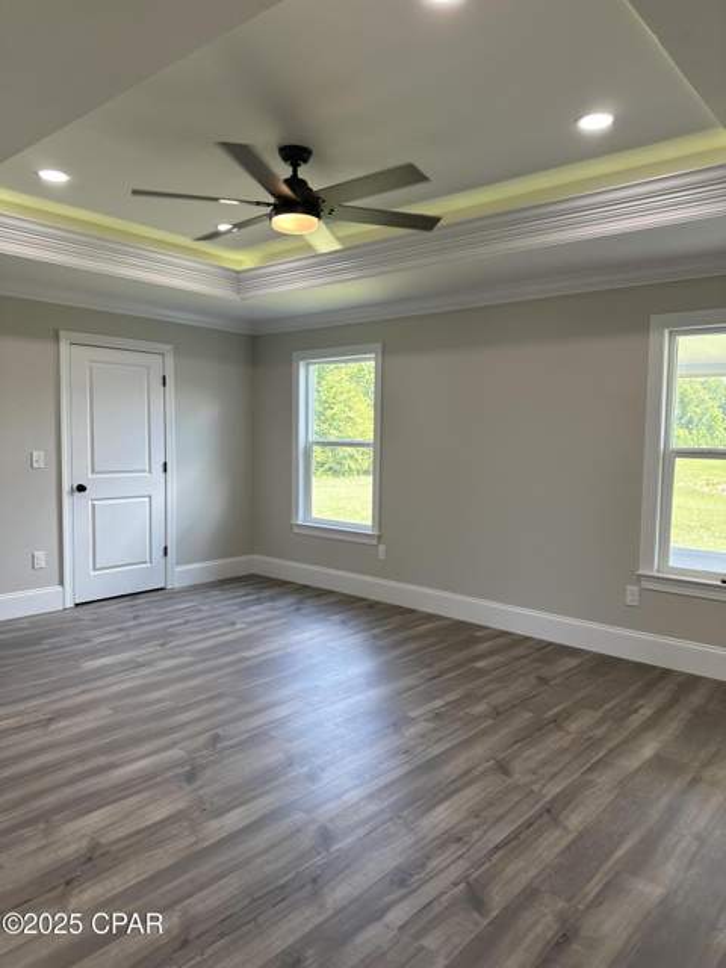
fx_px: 671
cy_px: 484
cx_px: 363
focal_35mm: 24
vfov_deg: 71.6
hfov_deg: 56.8
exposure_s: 1/126
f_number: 1.78
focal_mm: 6.86
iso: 100
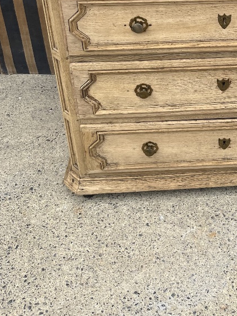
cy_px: -1
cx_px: 226
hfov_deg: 25.5
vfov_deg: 32.2
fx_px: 502
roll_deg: +0.1
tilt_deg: -26.4
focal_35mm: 55
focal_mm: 5.1
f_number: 1.6
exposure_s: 1/1441
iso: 50
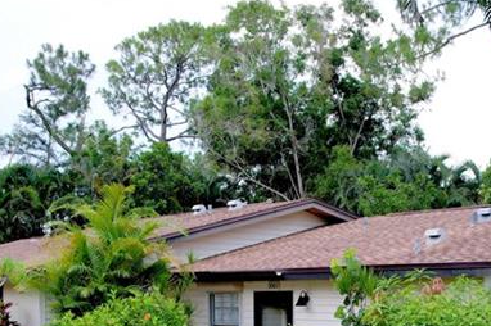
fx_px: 804
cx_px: 297
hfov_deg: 33.8
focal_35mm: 59
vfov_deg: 22.1
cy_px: 326
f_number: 2.8
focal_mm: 8.38
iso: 100
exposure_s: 1/1000
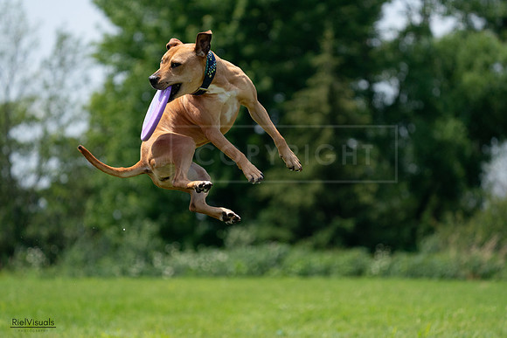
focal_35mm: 227
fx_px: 3198
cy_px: 169
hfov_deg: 9.1
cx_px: 254
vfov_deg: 6.1
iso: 1250
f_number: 5.6
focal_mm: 227
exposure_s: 1/4000
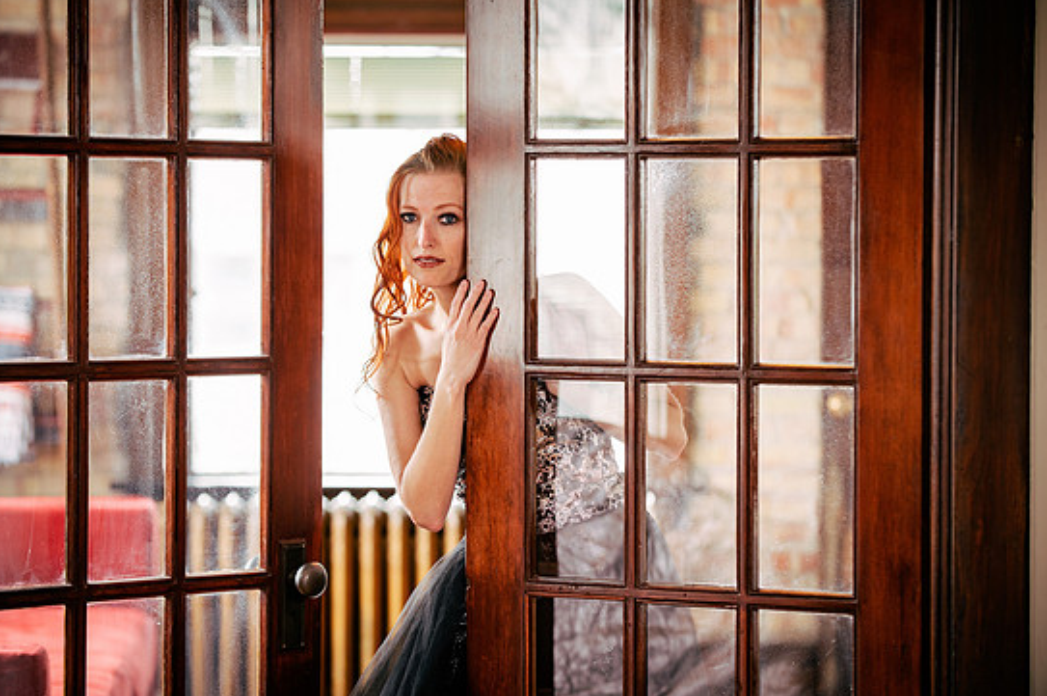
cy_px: 334
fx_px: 3603
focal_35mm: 124
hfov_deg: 16.5
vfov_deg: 11.0
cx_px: 501
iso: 800
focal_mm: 116
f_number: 3.2
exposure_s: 1/125
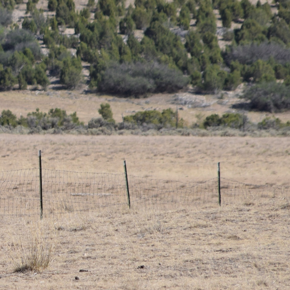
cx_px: -97
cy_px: 137
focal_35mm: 886
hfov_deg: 2.0
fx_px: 8394
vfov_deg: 2.0
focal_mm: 185
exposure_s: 1/500
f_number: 6
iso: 100
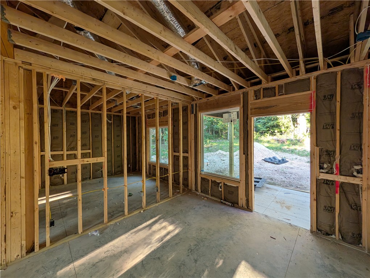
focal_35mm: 12
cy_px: 139
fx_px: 128
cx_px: 185
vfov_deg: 94.6
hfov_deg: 110.5
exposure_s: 1/69.6
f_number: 1.7
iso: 78
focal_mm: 2.02
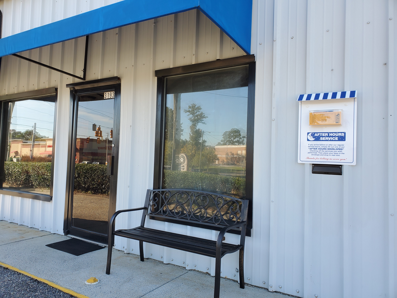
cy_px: 149
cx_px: 198
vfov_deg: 53.1
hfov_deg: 67.3
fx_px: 298
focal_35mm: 26
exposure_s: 1/227
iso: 50
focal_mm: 4.3
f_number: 2.4
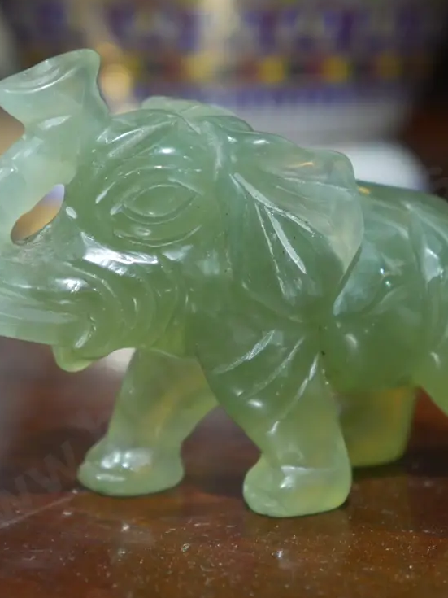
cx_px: 274
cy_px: 307
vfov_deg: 16.8
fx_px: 2020
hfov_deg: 12.7
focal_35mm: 117
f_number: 5.6
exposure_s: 1/100
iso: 3200
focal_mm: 42
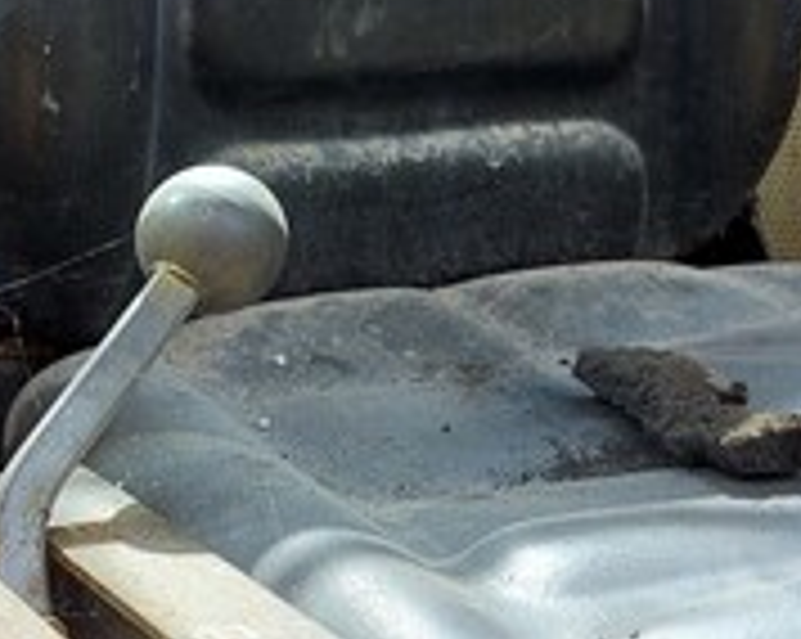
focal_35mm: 79
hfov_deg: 24.2
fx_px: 1871
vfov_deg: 19.3
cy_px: 220
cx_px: 441
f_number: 1.8
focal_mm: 5.23
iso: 32
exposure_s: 1/135
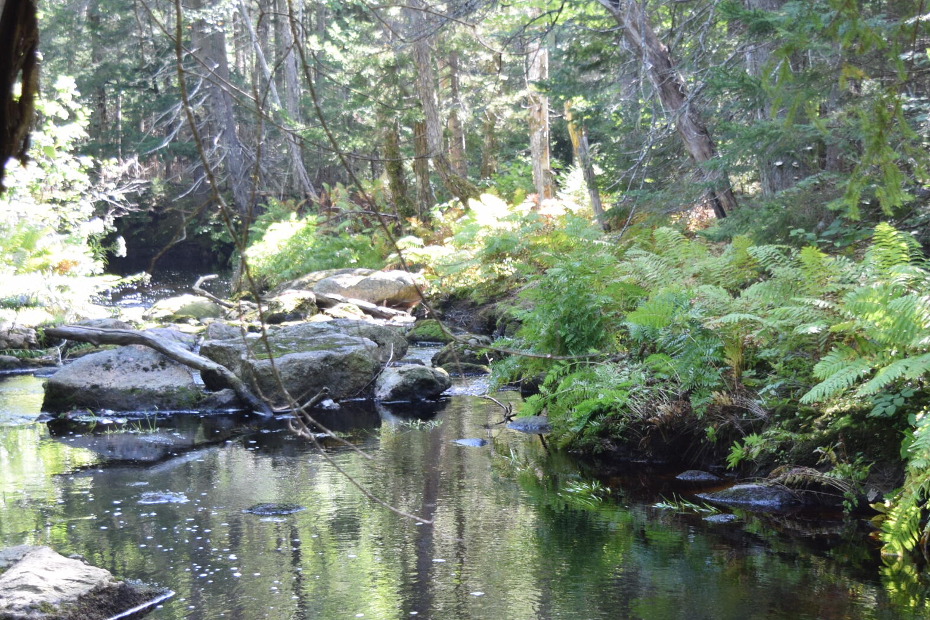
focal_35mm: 75
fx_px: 1937
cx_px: 558
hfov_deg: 26.9
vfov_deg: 18.1
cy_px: 420
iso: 400
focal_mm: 26
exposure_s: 1/80
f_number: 4.5
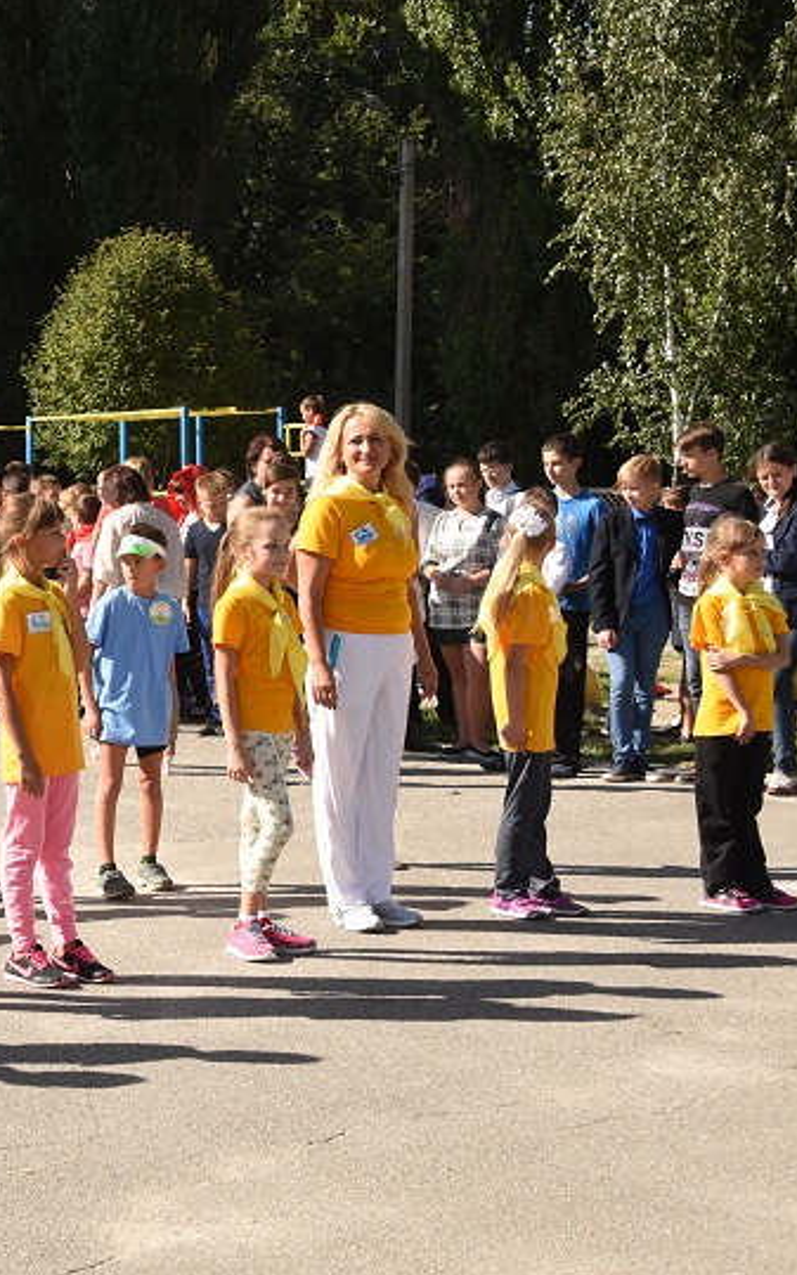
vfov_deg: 25.2
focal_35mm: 82
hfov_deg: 15.3
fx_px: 2849
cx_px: -193
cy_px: 628
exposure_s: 1/400
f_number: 9
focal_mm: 48
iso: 320
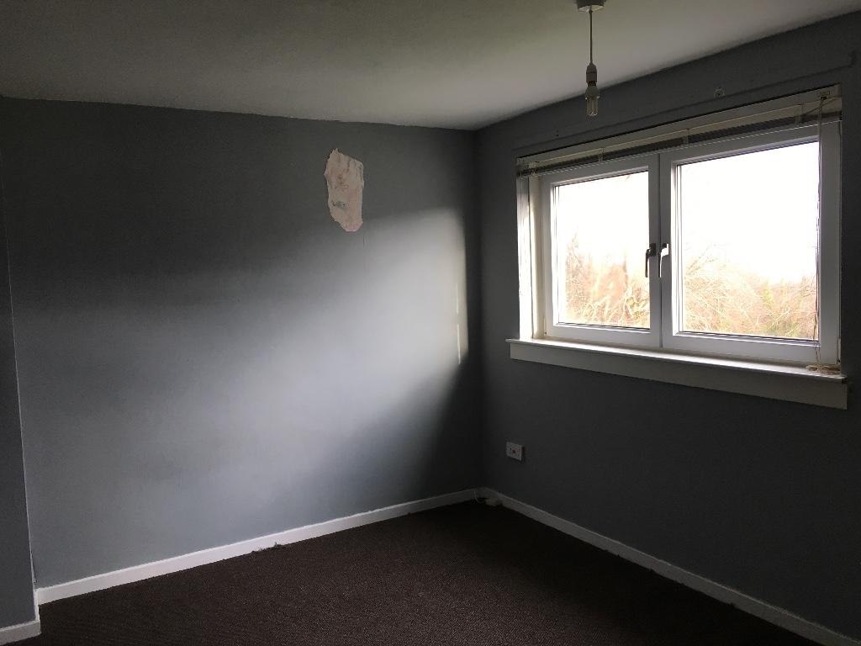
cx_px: 430
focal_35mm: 29
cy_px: 323
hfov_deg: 61.7
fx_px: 721
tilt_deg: -3.7
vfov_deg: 48.2
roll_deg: +1.9
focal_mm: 4.15
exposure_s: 1/33
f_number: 2.2
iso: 25
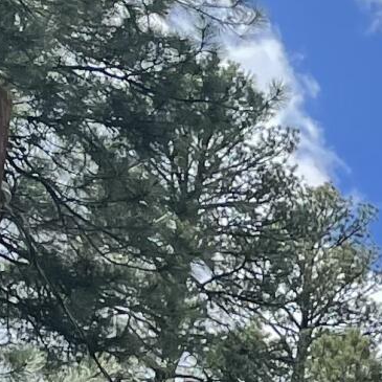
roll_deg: +4.1
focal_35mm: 189
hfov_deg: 7.5
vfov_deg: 8.6
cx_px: 1346
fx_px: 2360
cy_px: 858
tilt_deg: +20.9
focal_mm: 4.2
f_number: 1.6
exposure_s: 1/1984
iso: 32
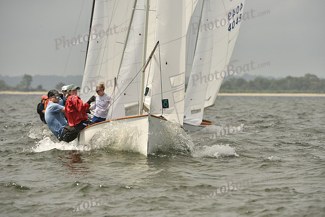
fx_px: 3251
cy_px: 108
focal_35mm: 360
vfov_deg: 3.8
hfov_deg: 5.7
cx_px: 162
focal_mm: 360
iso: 320
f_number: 8
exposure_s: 1/1250
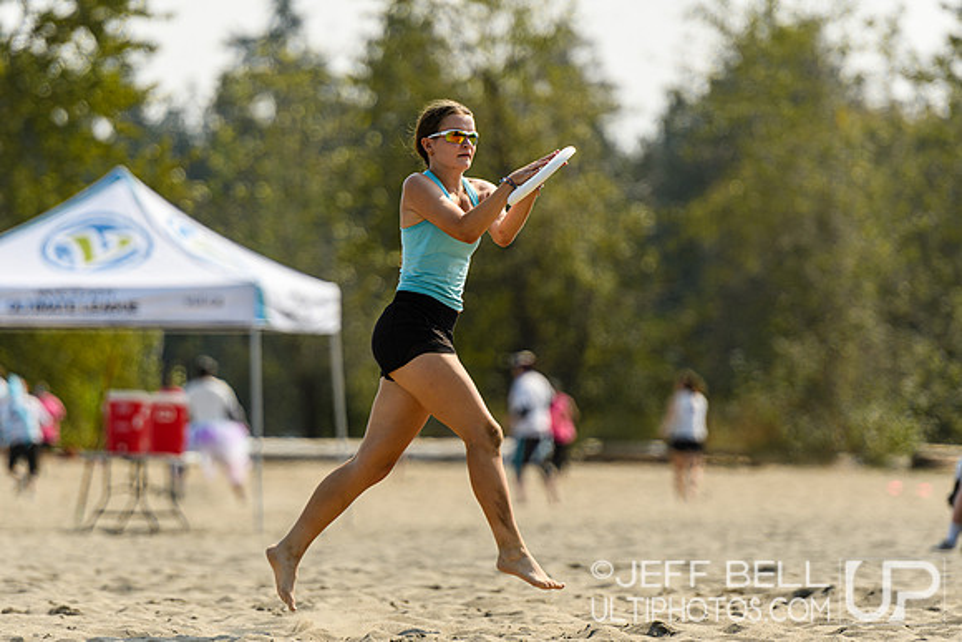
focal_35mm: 300
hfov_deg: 6.9
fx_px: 8018
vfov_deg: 4.6
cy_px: 321
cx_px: 481
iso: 100
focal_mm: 200
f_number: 3.2
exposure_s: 1/1250
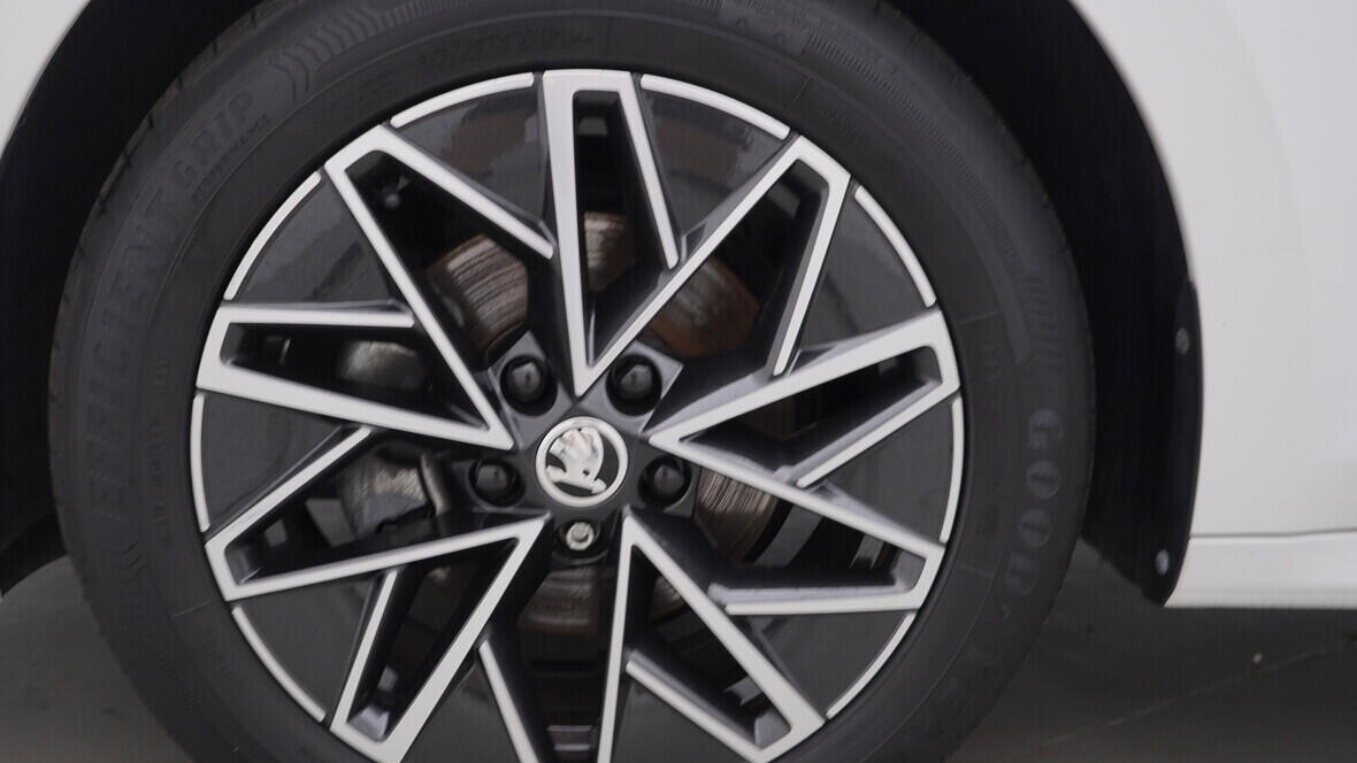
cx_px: 616
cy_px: 422
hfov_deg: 44.5
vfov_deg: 26.0
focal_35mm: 46
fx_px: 1655
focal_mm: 24
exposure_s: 1/80
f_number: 4
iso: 125
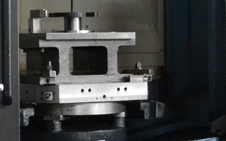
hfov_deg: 11.3
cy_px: 11
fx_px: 1096
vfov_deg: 7.4
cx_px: -109
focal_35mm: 178
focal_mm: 24
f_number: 7.1
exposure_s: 1/60
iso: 3200
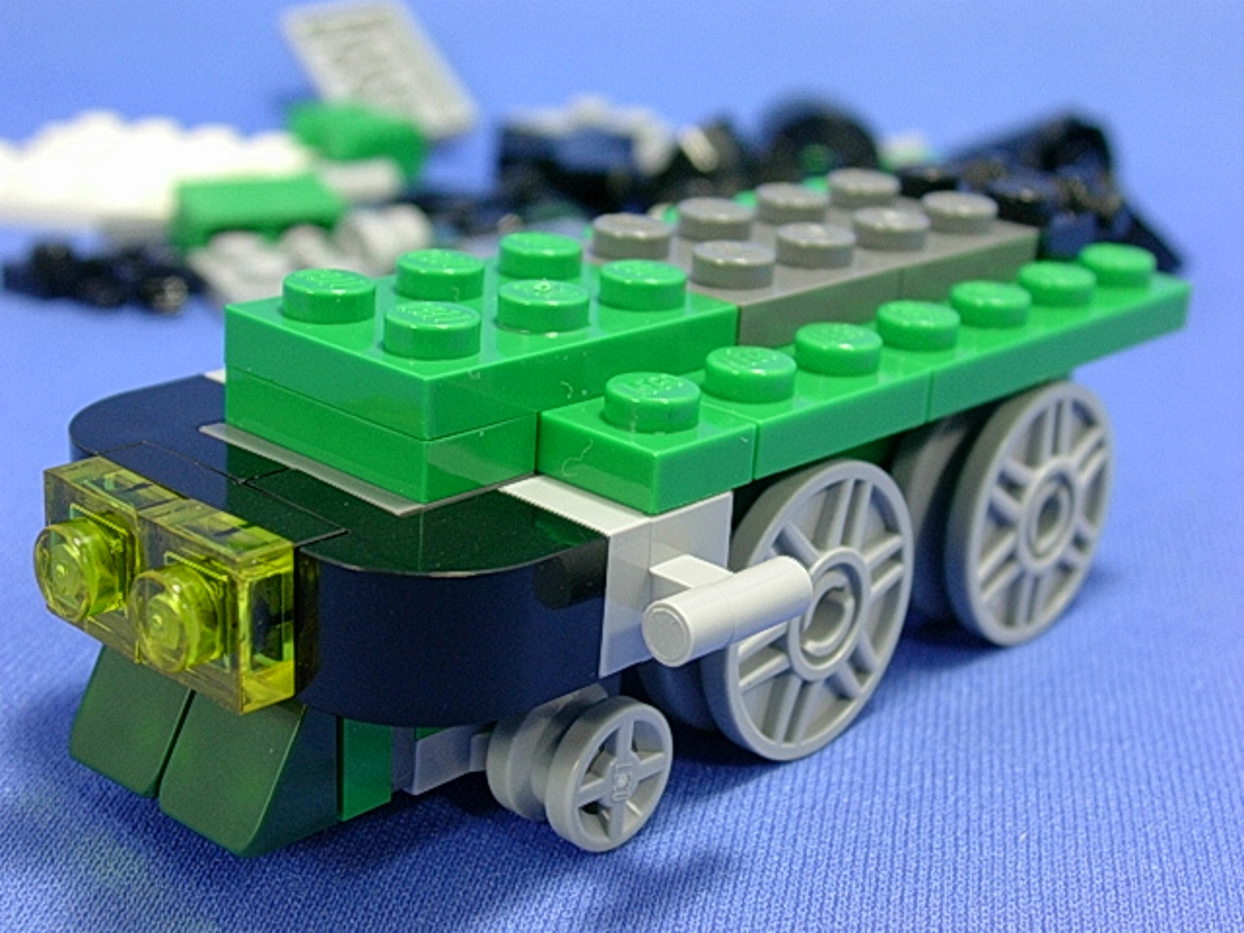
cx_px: 622
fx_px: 2156
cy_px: 466
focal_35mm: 60
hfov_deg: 32.2
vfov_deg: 24.4
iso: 70
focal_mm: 9
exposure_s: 1/15.1
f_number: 3.4
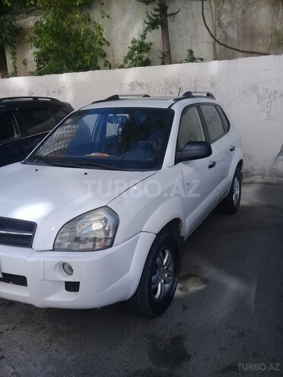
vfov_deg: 58.4
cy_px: 188
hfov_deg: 45.4
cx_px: 142
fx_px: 338
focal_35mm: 31
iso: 50
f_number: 2.2
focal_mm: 3.3
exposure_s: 1/767
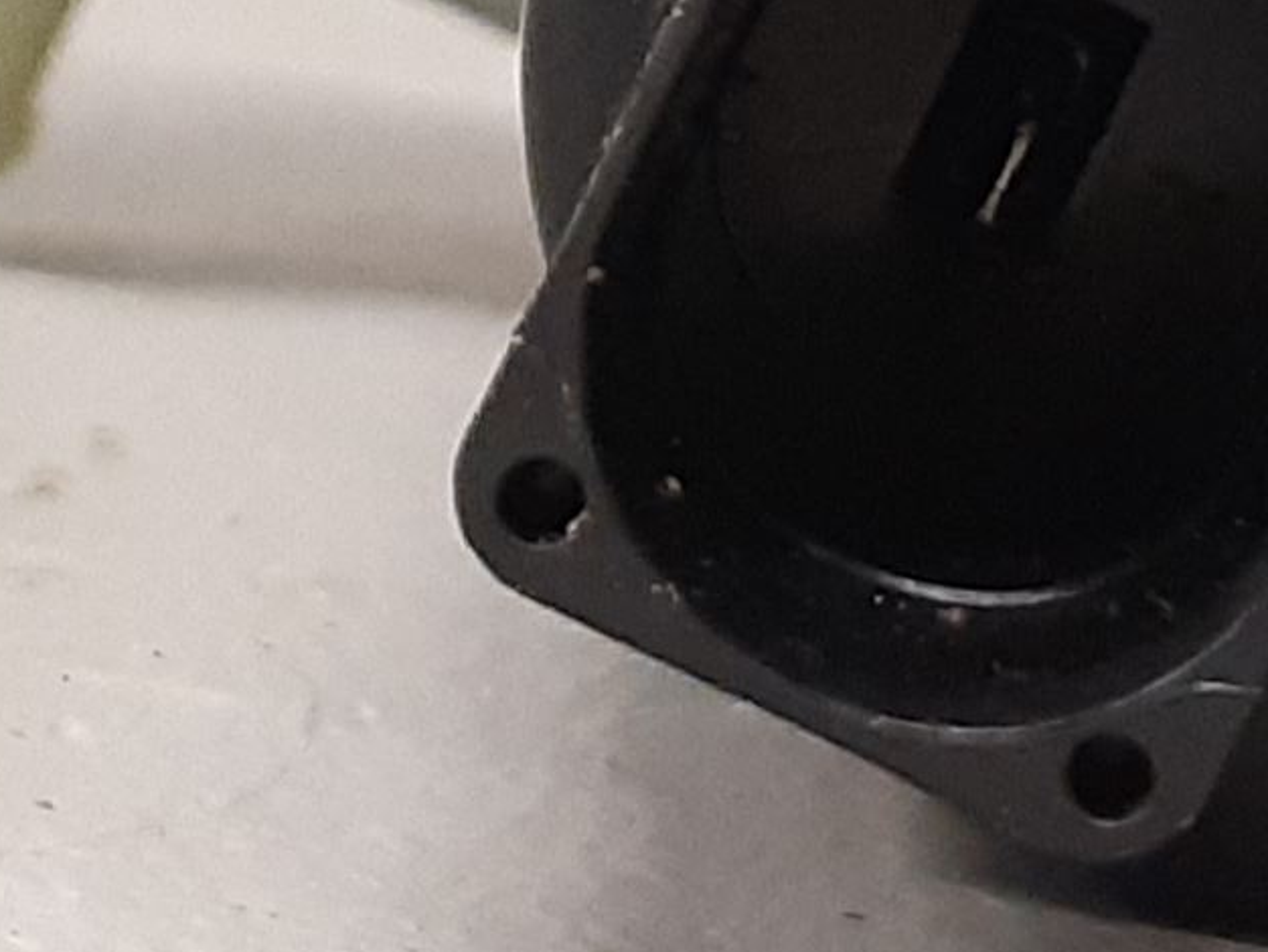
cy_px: 59
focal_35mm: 85
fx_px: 3115
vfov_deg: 17.1
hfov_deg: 23.0
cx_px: 652
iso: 250
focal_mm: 3.93
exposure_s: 1/50
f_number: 1.7
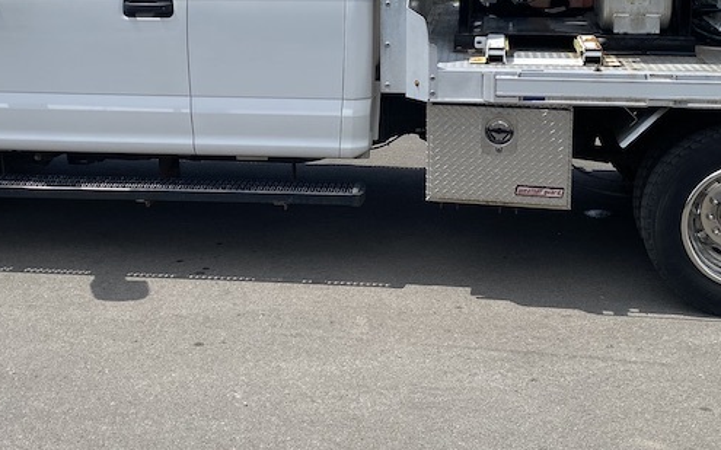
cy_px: 32
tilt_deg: -4.9
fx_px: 1120
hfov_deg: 35.7
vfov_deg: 22.1
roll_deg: +1.6
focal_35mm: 57
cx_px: 354
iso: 32
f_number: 1.8
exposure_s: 1/4115
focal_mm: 4.25
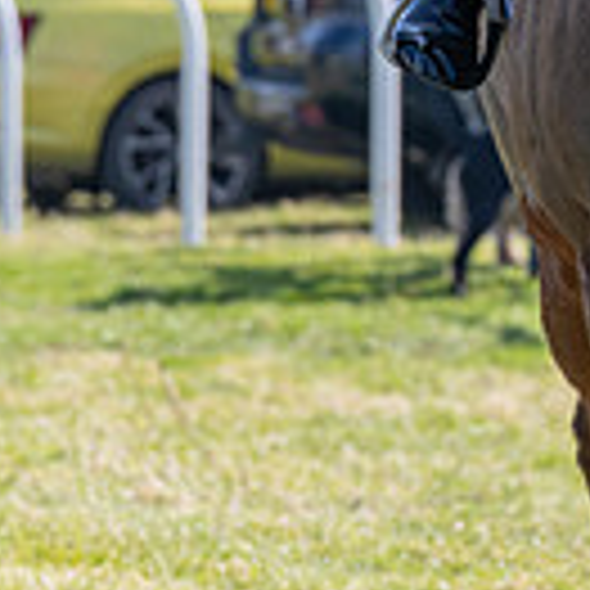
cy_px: -247
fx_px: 12843
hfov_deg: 2.6
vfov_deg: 2.6
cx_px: 995
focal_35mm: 666
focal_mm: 97
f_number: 5
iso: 200
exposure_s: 1/800
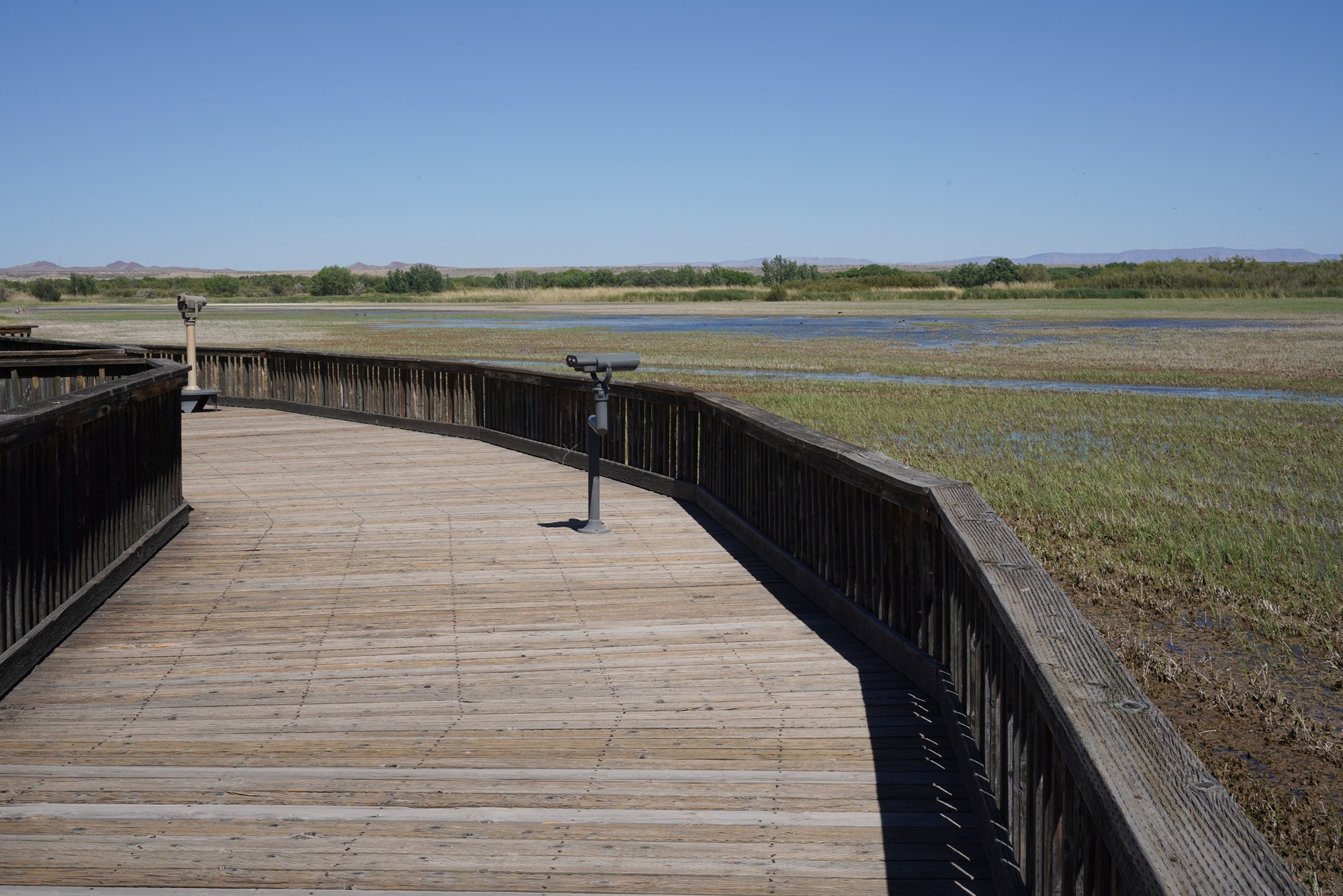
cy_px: 448
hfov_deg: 42.7
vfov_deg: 29.3
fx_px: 1716
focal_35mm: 46
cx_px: 672
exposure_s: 1/100
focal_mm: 46
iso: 100
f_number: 20
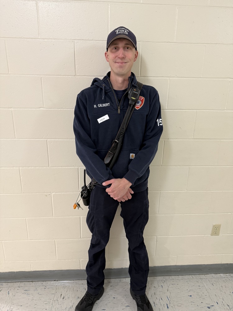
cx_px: 116
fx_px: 215
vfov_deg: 71.6
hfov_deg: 56.8
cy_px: 156
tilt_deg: -17.8
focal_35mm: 24
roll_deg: -1.4
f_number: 1.78
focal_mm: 6.76
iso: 320
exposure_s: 1/60
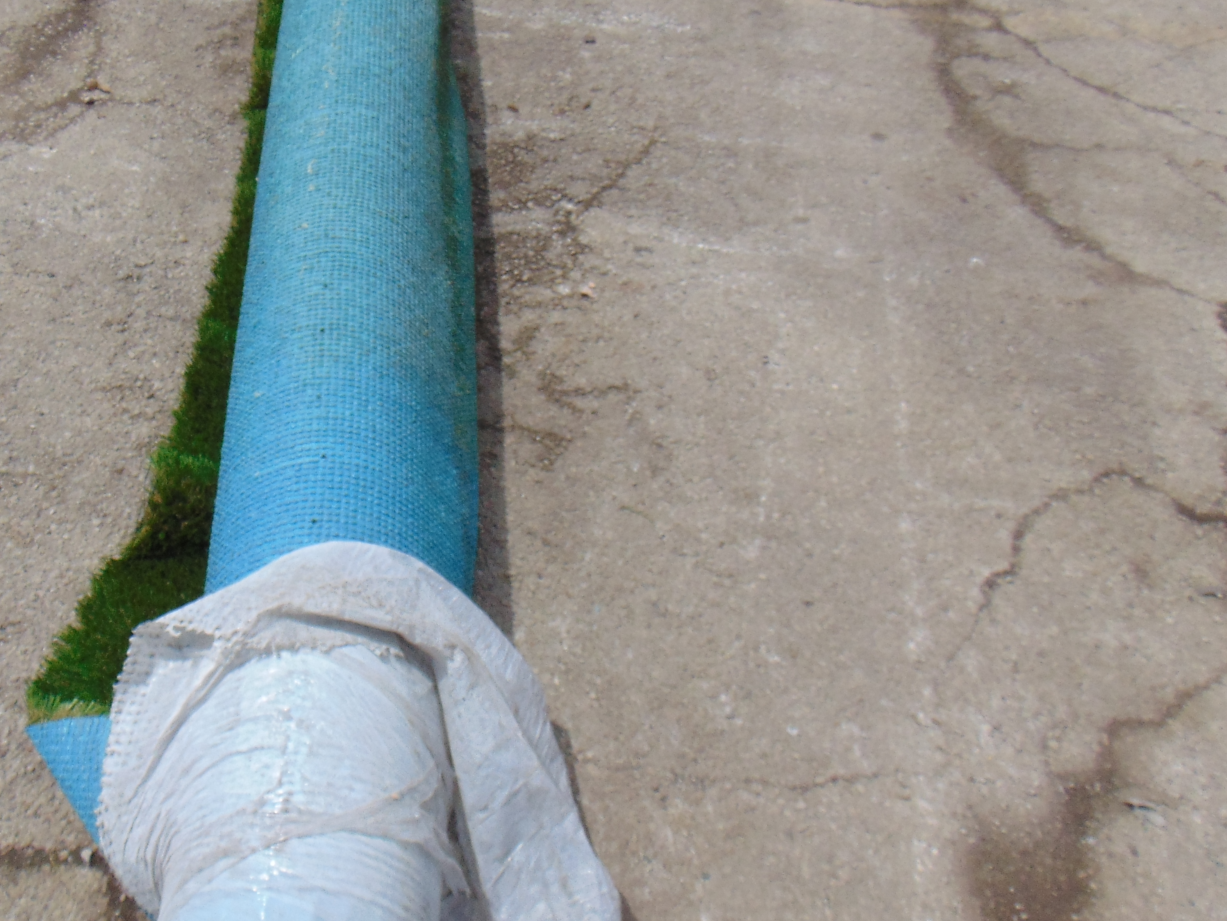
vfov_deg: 35.0
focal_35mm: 41
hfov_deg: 44.8
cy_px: 355
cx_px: 365
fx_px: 1453
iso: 80
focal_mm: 4.5
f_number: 7.7
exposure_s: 1/400
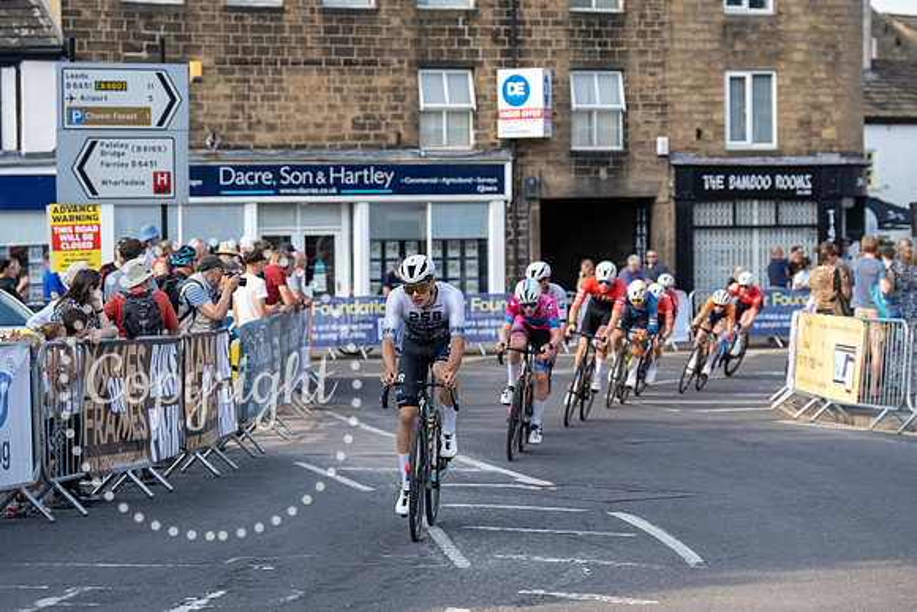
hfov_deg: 18.9
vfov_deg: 12.7
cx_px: 458
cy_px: 306
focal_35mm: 108
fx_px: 2752
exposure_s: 1/1000
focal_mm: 108
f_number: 4
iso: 160
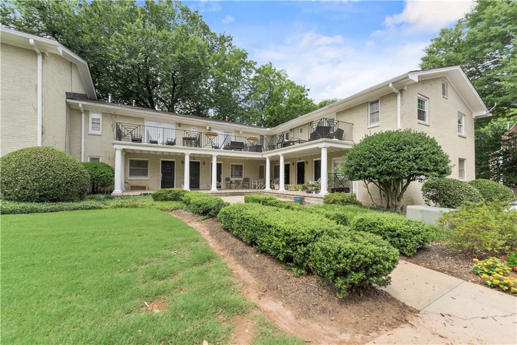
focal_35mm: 14
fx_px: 201
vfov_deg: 81.2
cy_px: 172
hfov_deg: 104.2
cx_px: 258
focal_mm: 14
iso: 64
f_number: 8
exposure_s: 1/160
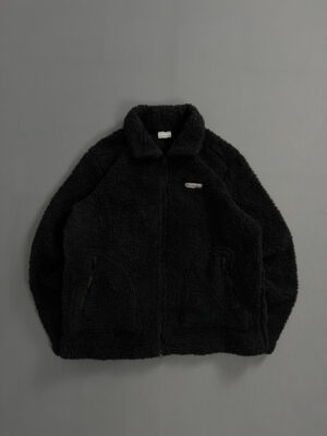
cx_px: 164
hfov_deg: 56.8
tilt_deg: -85.9
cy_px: 218
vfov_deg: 71.6
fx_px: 302
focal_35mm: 24
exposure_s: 1/120
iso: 200
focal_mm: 6.76
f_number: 1.78
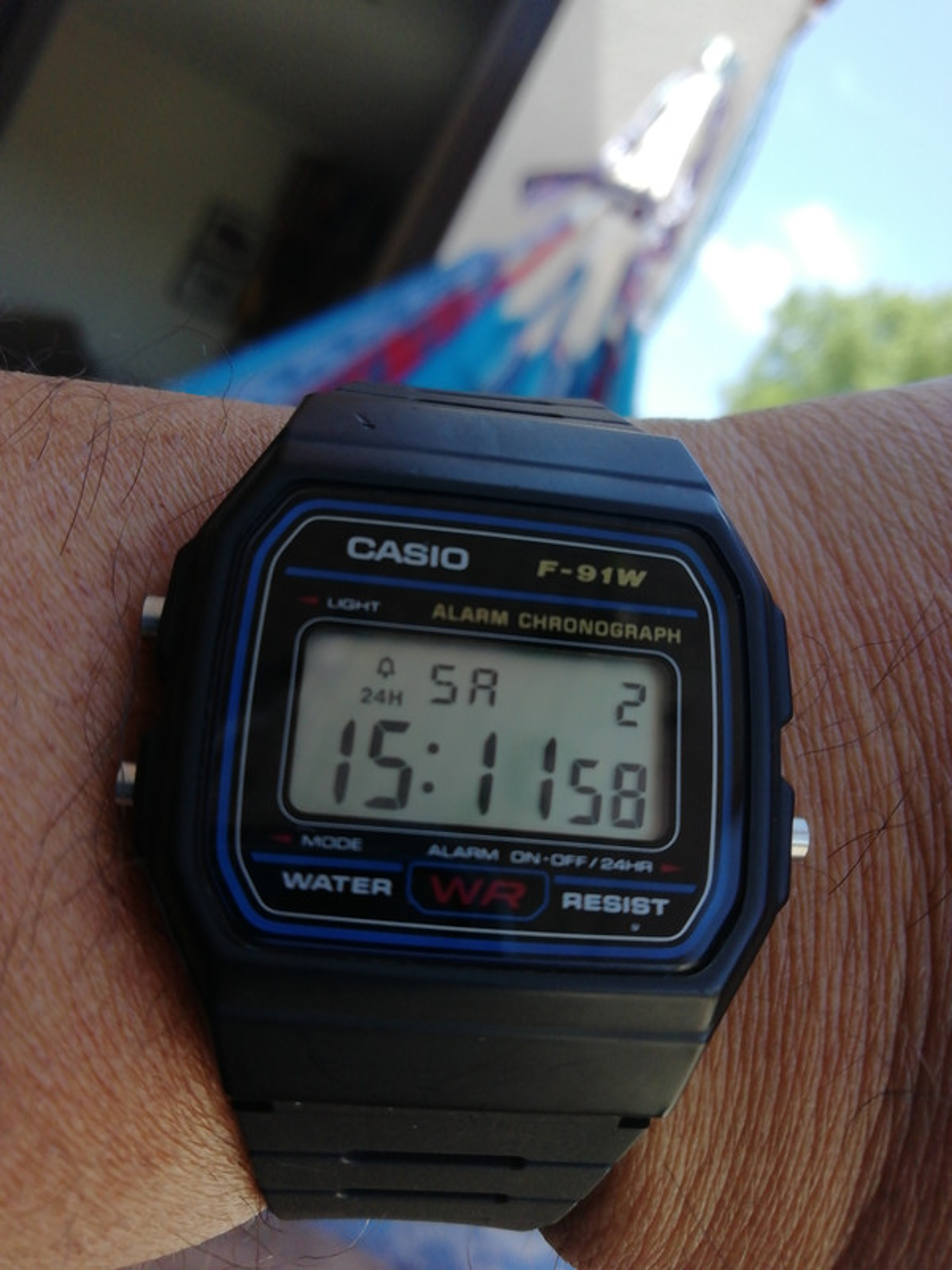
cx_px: 476
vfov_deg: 67.3
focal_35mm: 26
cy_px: 635
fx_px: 953
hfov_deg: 53.1
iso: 50
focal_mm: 3.46
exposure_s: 1/261
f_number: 2.2
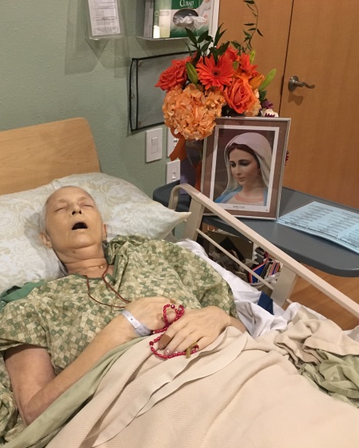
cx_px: 126
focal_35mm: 38
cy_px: 225
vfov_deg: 47.9
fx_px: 505
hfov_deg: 38.8
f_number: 2.2
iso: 200
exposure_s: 1/17
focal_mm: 4.15
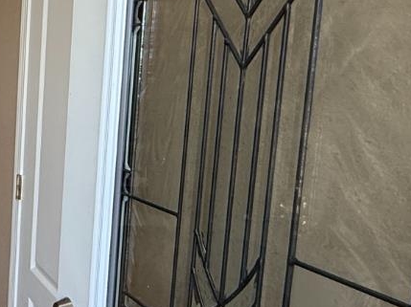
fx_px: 581
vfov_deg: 29.6
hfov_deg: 28.1
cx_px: -185
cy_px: 154
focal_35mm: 49
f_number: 2.2
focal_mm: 2.22
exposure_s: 1/120
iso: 200
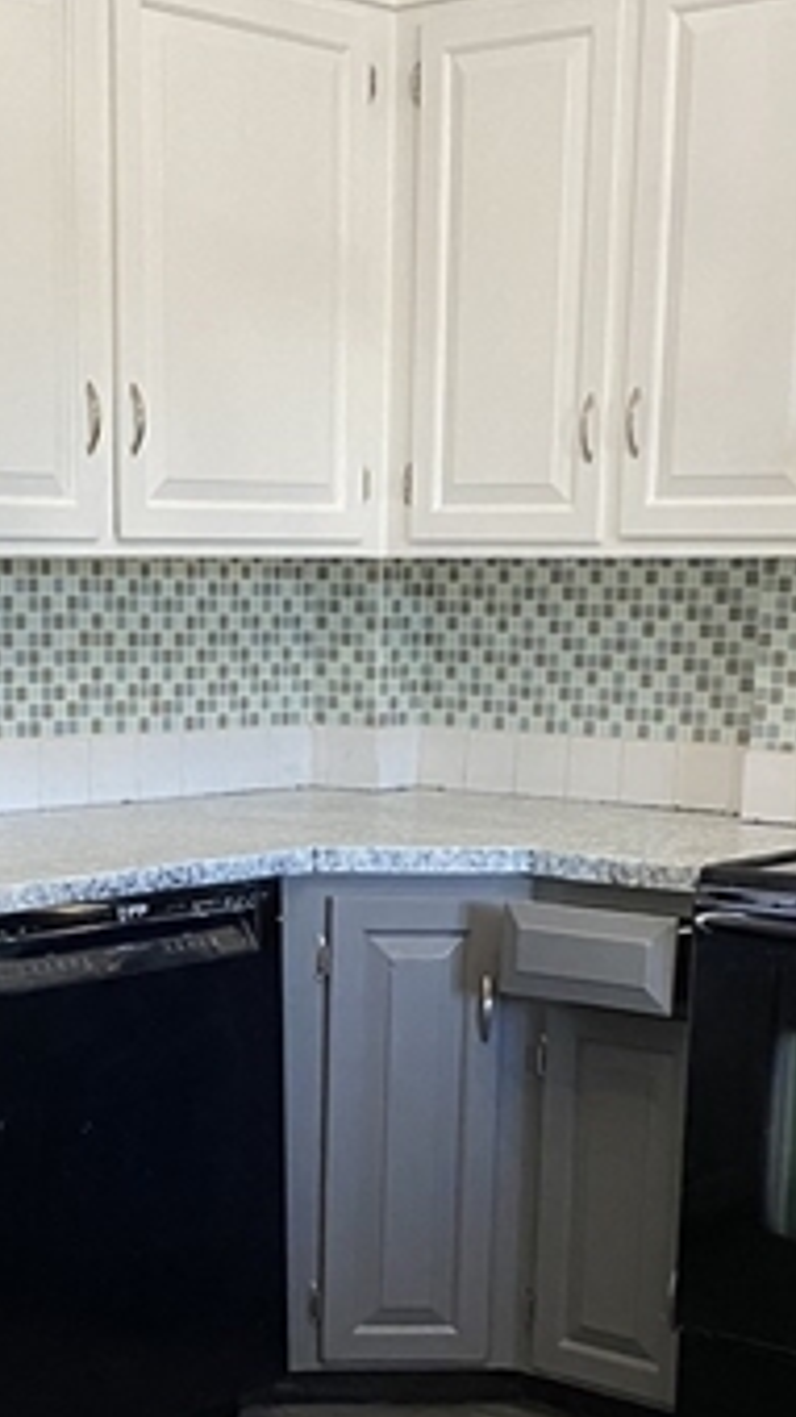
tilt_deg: -14.3
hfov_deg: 18.8
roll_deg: -1.0
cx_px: 279
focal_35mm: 64
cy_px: 1196
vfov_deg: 31.7
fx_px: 2404
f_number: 1.8
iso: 320
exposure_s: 1/60
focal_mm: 4.25
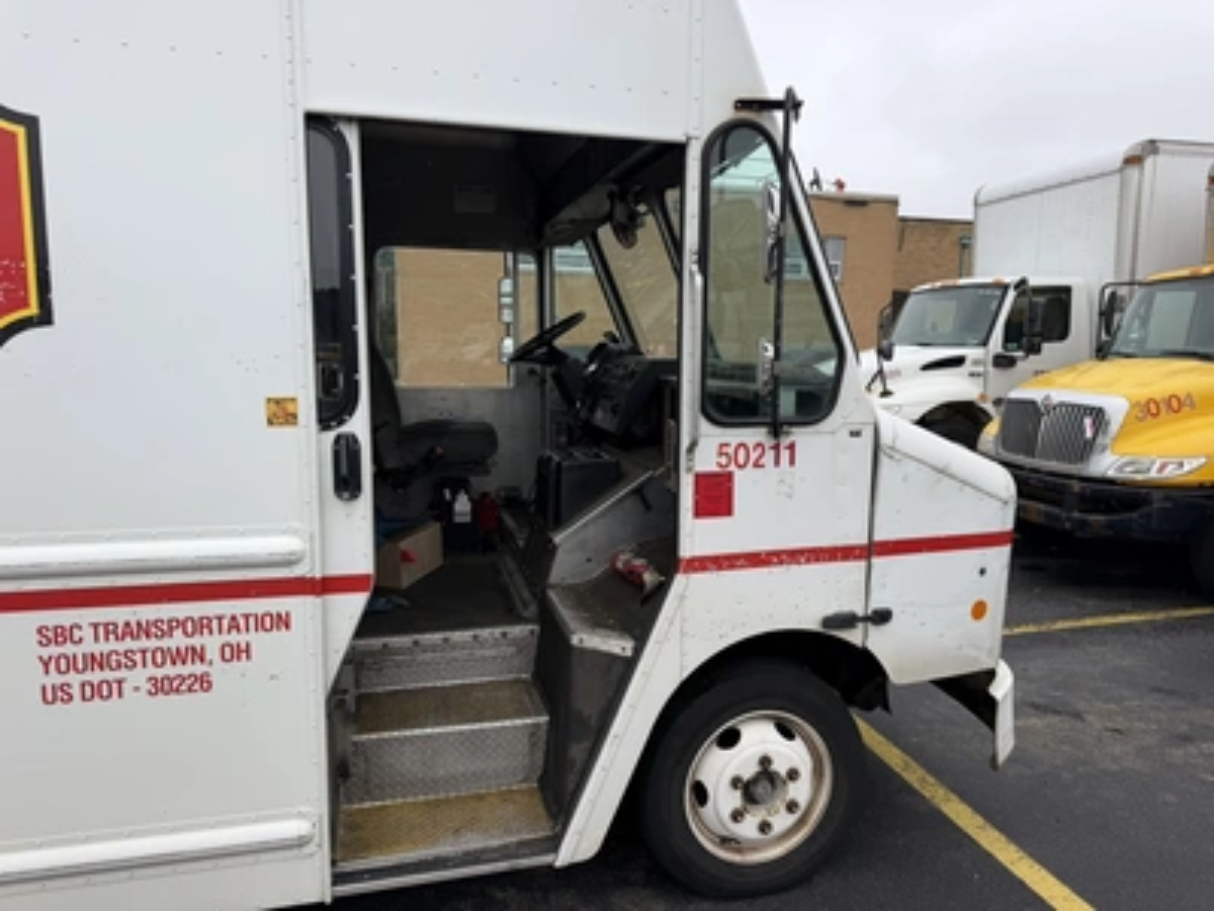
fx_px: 842
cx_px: 607
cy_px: 456
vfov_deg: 56.8
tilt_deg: -4.2
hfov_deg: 71.6
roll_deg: -2.0
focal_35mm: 24
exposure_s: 1/735
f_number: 1.78
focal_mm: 6.76
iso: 80
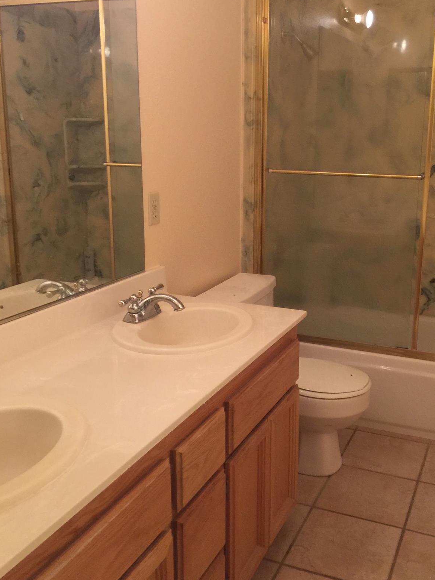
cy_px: 276
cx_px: 270
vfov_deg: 50.1
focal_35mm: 37
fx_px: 620
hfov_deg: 38.4
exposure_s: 1/15
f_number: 2.2
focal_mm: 4.15
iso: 80
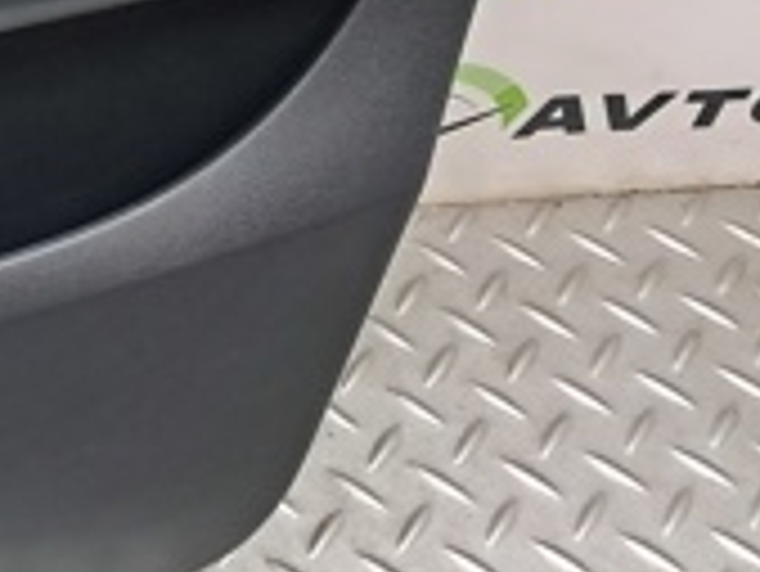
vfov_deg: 13.9
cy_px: -205
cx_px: -373
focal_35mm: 102
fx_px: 2241
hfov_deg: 17.4
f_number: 1.8
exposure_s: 1/50
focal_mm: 4
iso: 125
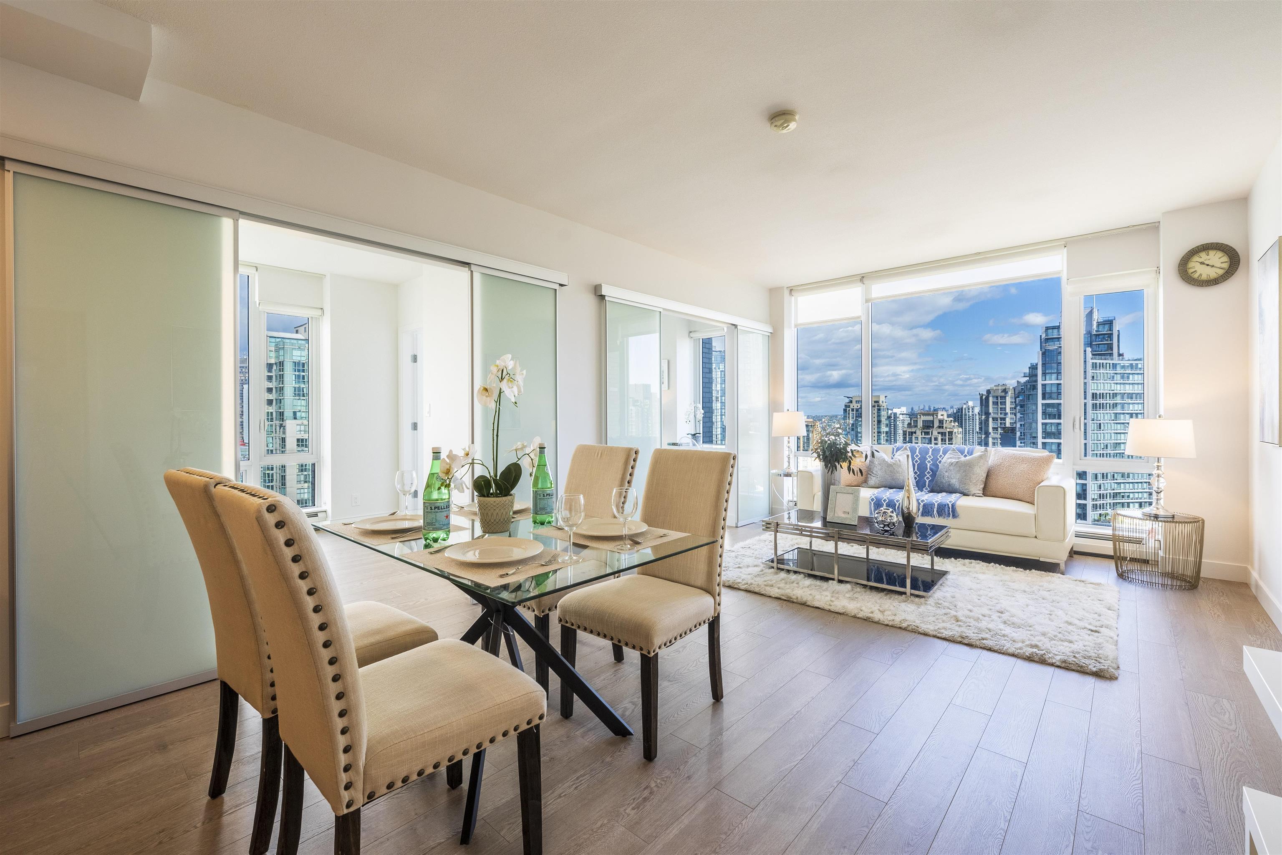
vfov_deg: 77.3
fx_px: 534
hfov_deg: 100.4
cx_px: 641
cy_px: 428
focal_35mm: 15
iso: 1000
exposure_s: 1/640
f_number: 8
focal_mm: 15
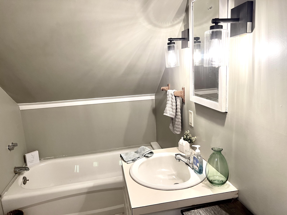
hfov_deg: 67.3
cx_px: 144
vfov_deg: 53.1
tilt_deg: -11.6
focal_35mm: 26
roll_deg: +3.5
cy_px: 108
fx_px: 216
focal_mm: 5.7
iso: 100
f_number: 1.5
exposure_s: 1/60
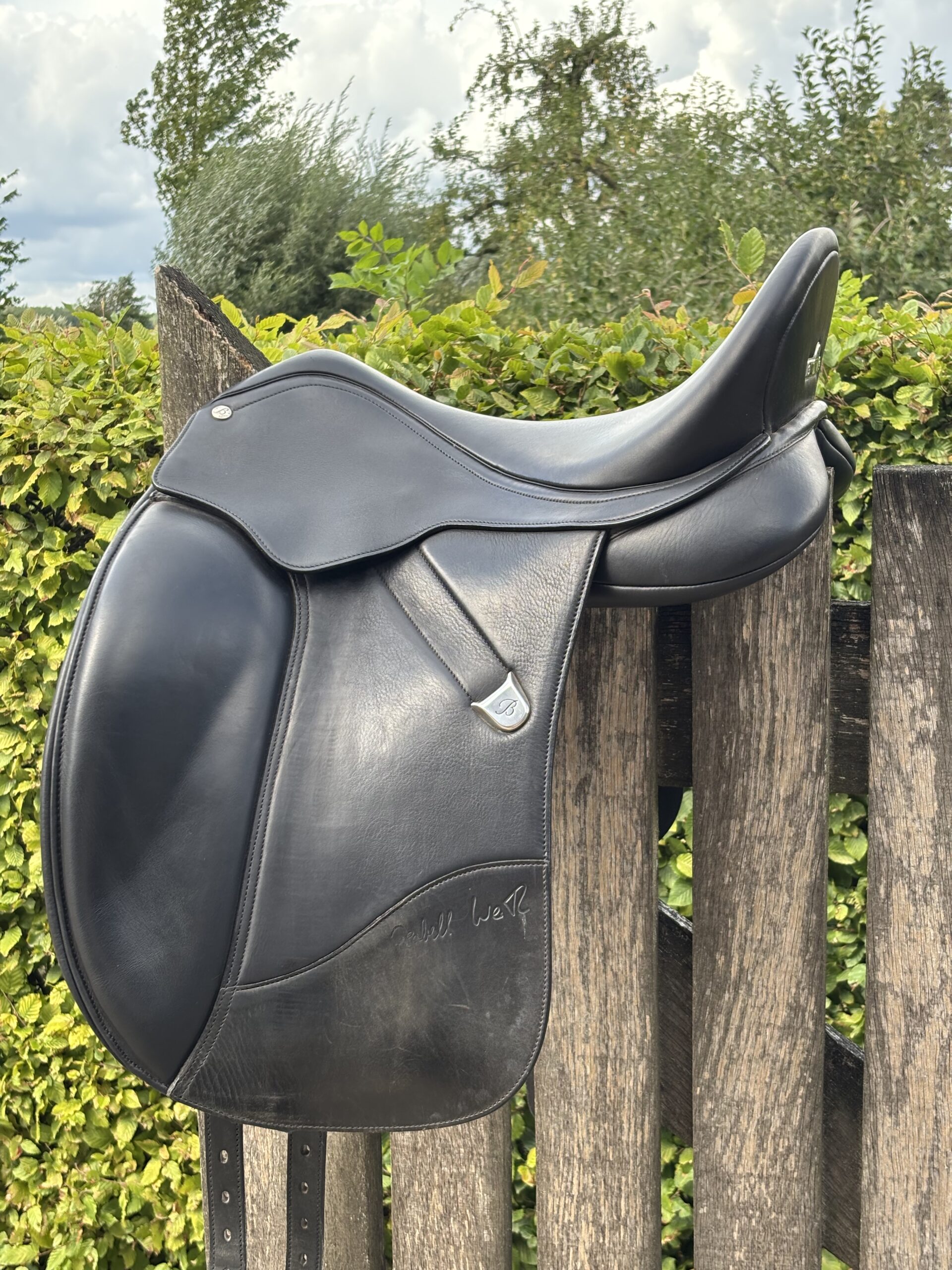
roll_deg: -0.7
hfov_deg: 28.0
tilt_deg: -9.4
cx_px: 476
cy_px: 635
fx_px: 1907
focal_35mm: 52
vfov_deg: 36.8
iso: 32
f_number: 1.6
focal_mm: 5.96
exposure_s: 1/408
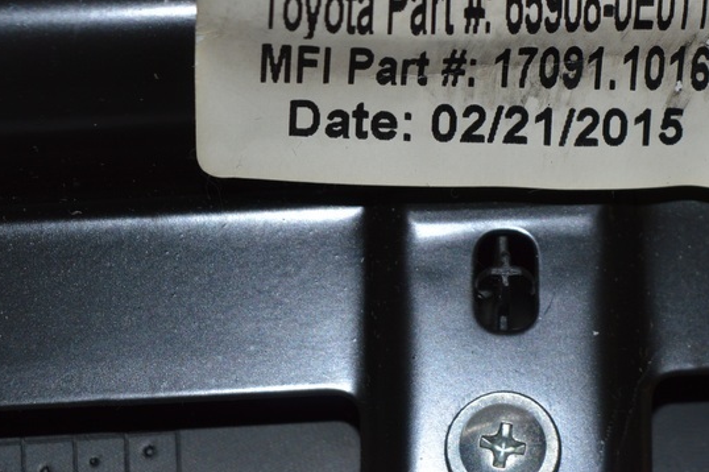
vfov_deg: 8.7
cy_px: 45
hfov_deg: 13.1
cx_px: 492
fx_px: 3089
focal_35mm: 157
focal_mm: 55
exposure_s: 1/60
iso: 100
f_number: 8
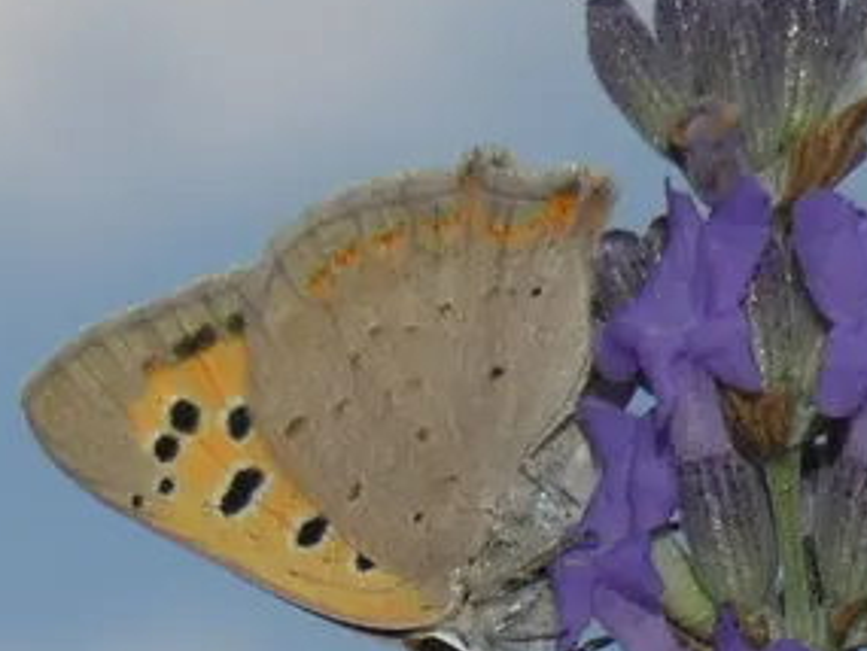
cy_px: 493
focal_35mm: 281
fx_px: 7041
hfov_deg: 7.0
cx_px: 615
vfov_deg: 5.3
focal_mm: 22.4
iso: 80
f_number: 5.2
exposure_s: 1/500
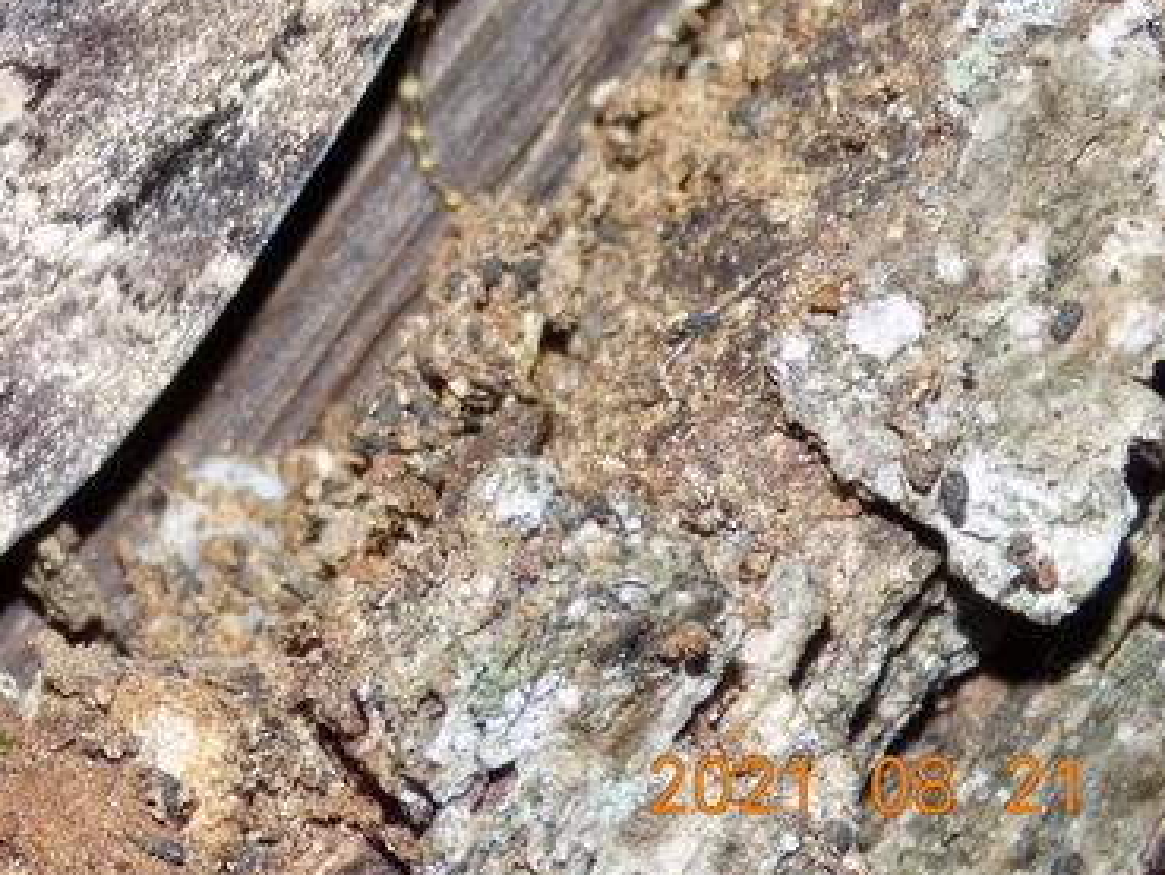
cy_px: 9
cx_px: -122
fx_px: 9191
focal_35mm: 273
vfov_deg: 5.4
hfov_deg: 7.2
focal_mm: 20.9
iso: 200
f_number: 4.8
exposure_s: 1/30
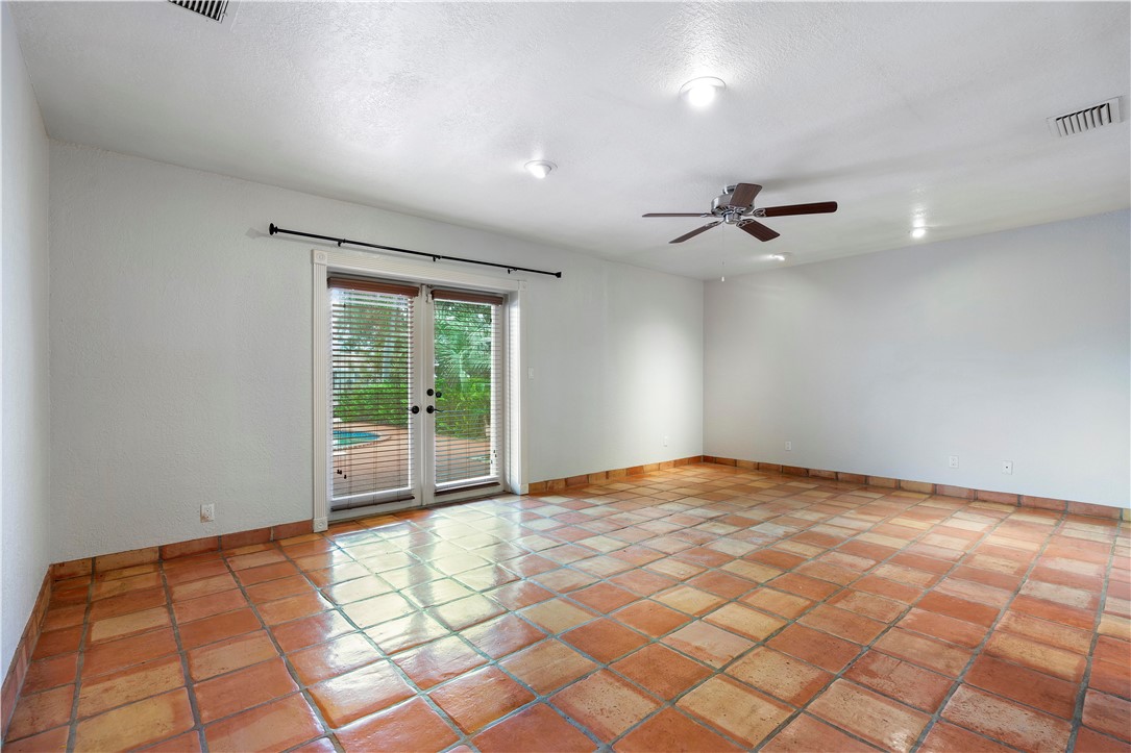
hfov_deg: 96.7
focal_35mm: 16
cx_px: 566
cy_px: 376
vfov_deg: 73.7
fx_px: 503
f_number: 9.5
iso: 320
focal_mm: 16
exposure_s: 1/6
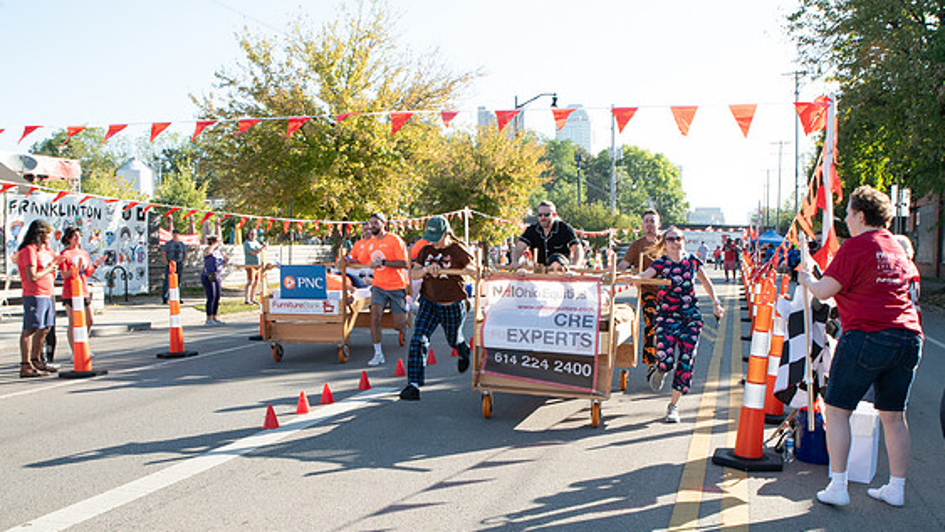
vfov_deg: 33.6
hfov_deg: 56.6
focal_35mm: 35
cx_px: 493
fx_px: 877
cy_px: 330
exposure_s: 1/200
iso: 500
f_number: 11
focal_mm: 24
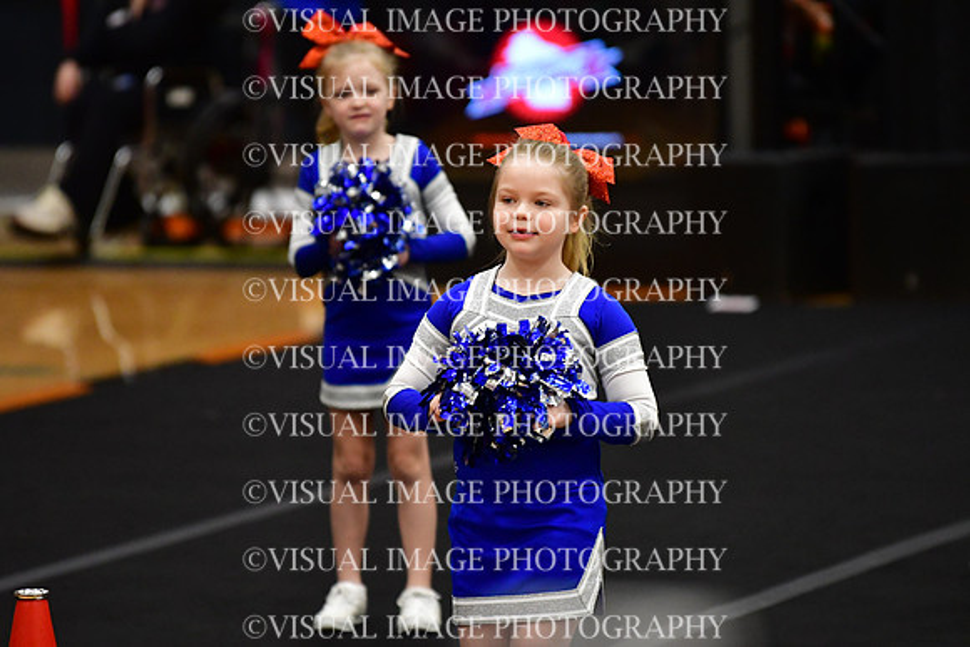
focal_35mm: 300
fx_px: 8085
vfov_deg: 4.6
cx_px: 485
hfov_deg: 6.9
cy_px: 324
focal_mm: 200
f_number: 2.8
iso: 4000
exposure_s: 1/800
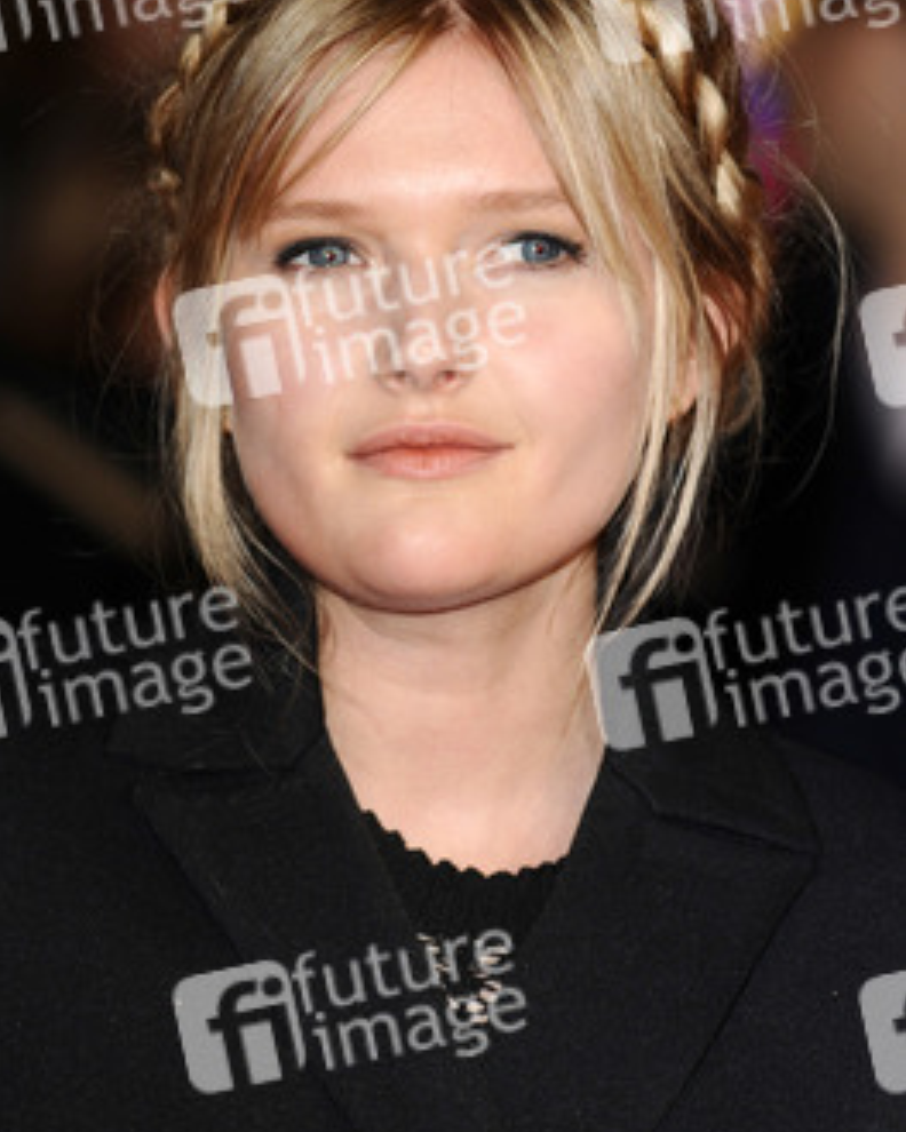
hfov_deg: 4.5
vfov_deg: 5.7
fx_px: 11430
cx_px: 451
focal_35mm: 341
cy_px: 497
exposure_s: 1/200
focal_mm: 200
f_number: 4
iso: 320
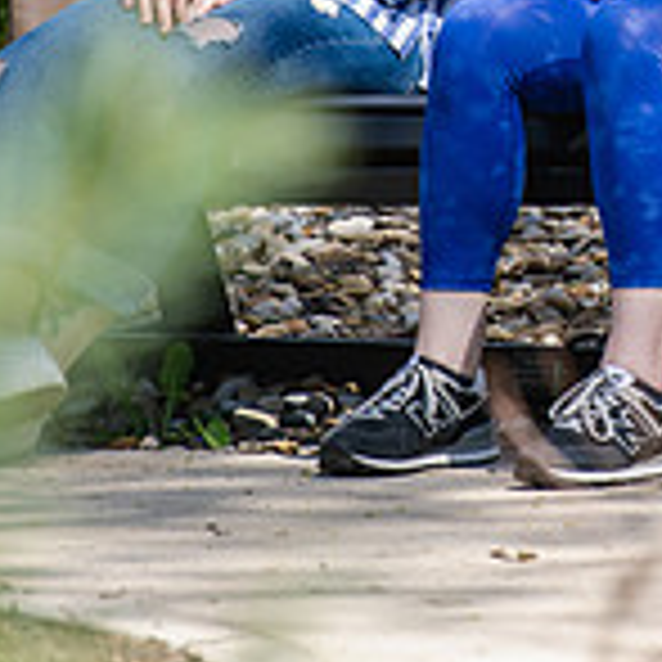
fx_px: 14496
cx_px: 752
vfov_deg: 2.6
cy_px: -187
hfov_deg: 2.6
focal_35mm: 670
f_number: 3.2
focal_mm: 200
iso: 100
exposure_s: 1/400
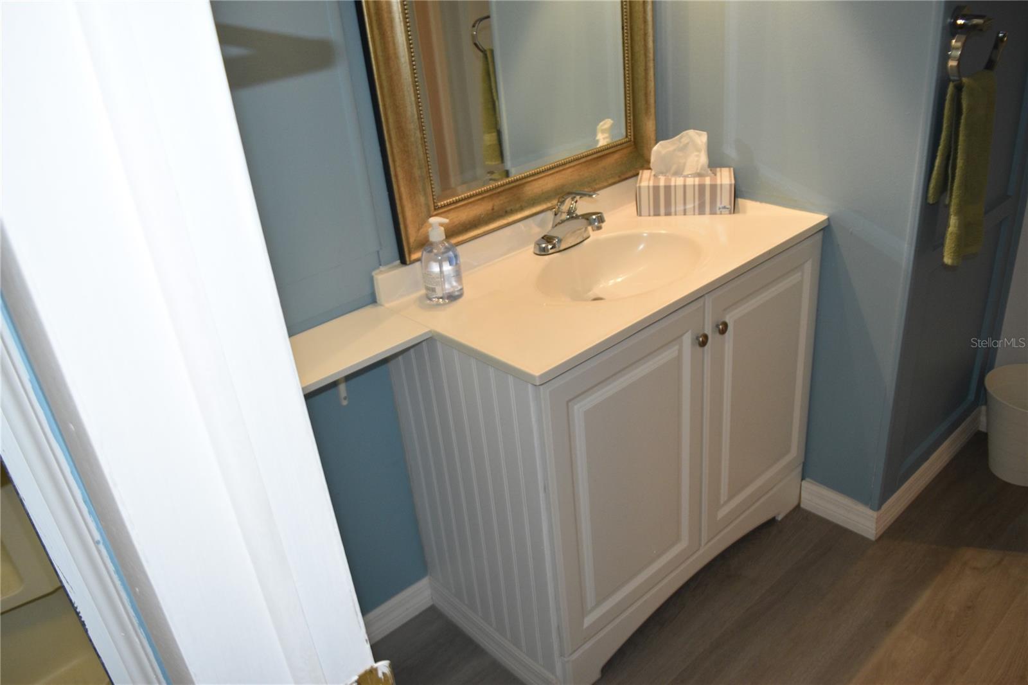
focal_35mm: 27
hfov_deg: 67.4
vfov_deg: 47.9
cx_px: 514
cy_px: 342
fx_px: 771
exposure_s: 1/80
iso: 800
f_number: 4
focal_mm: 18
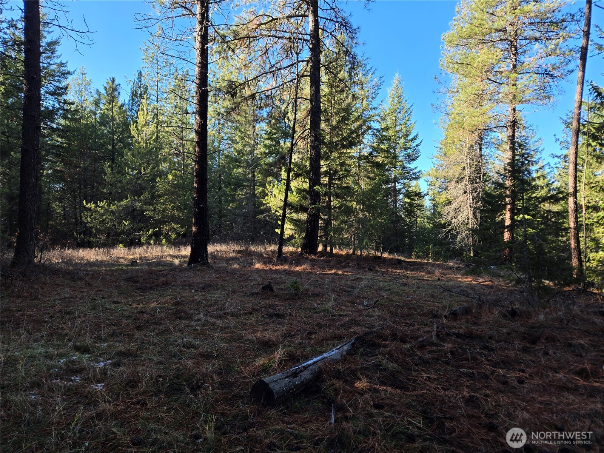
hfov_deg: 73.9
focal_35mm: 23
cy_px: 226
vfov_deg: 58.9
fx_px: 401
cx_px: 302
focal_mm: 5.4
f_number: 1.8
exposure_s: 1/372
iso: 25
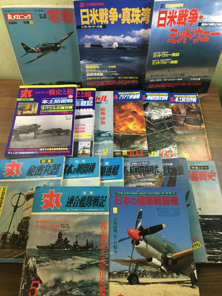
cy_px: 148
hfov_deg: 48.2
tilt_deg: -60.7
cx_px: 111
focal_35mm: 29
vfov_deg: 61.7
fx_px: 248
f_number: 2.2
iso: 80
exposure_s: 1/30
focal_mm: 4.15
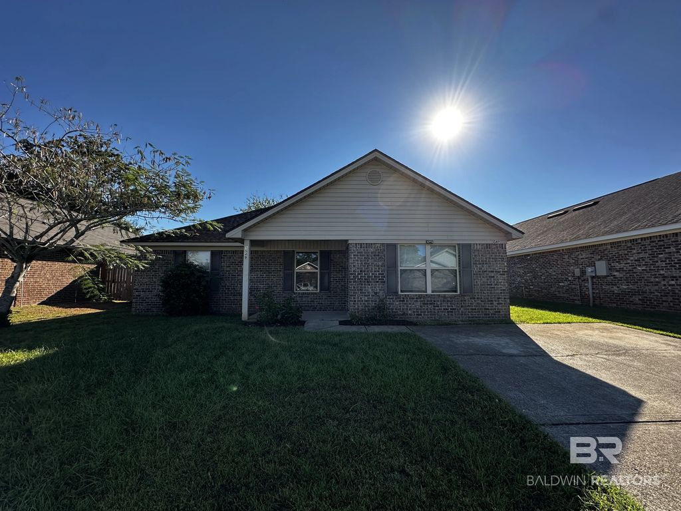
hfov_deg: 102.1
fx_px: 275
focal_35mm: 14
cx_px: 340
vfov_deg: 85.7
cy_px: 256
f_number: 2.2
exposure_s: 1/1453
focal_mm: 2.22
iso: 50
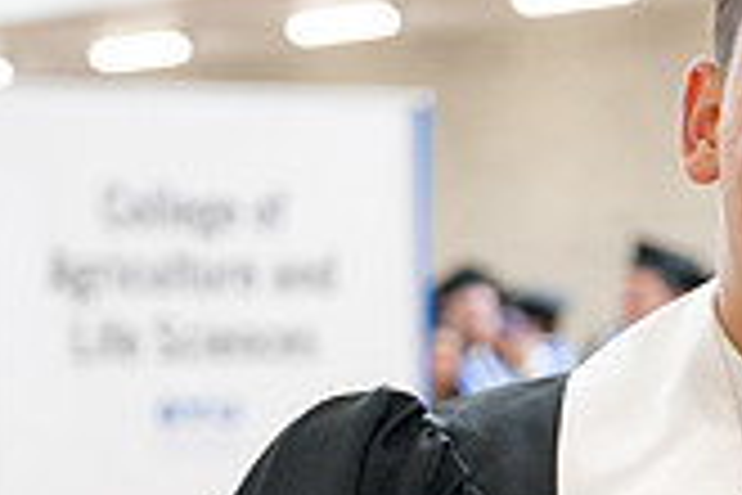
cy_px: 428
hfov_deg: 9.7
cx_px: 962
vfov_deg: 6.6
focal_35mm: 209
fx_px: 4307
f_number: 4
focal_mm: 52
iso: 3200
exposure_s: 1/200
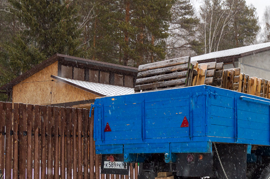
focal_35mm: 54
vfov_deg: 24.9
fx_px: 405
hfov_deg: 35.2
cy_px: 116
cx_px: 232
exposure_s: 1/160
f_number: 7.1
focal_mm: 20
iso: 400
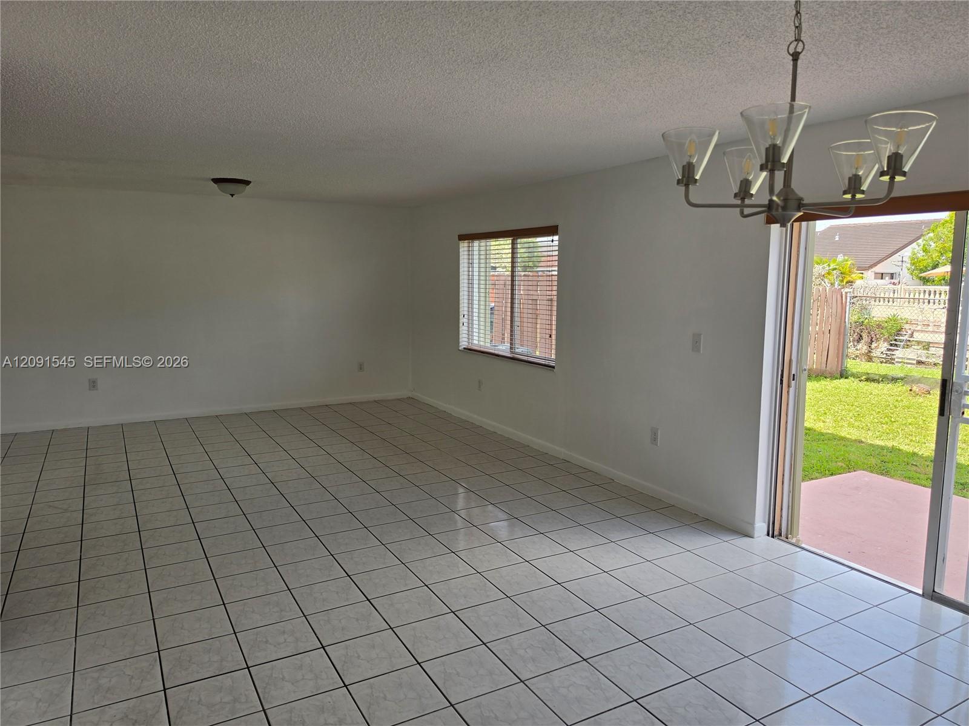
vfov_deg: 58.9
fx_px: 644
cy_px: 363
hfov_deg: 73.9
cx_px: 484
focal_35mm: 23
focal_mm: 6.5
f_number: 1.4
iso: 20
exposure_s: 1/359
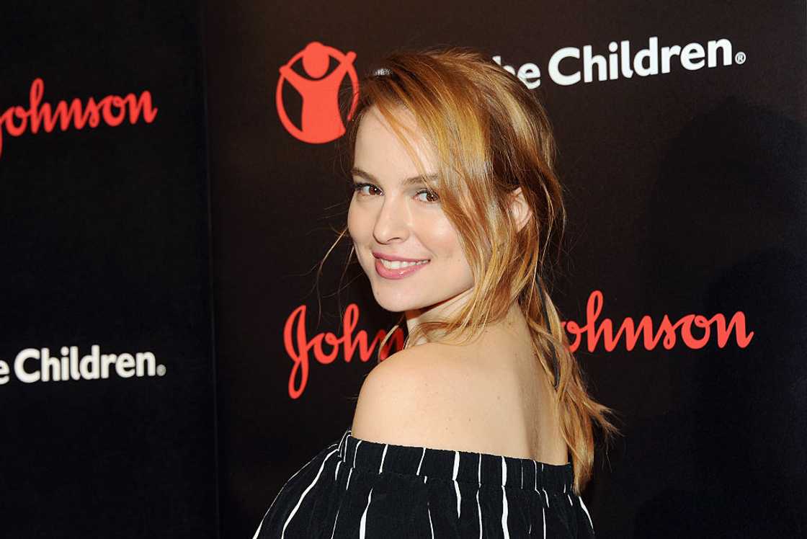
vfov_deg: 14.0
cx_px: 404
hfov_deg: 20.8
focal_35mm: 98
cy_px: 270
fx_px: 2198
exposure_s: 1/160
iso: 800
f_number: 7.1
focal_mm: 98
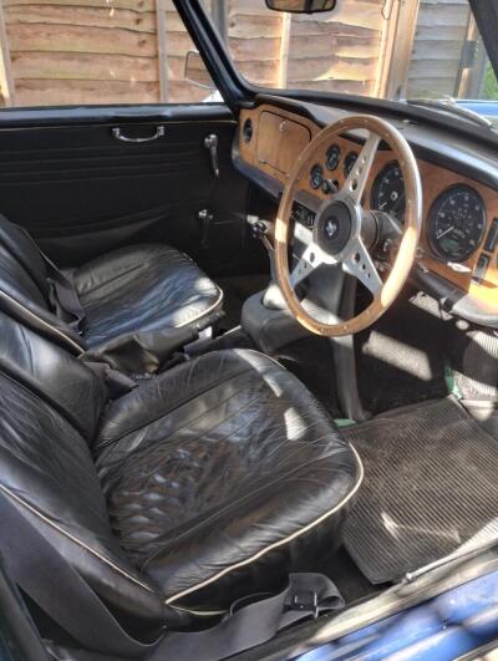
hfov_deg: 49.9
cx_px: 249
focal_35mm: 28
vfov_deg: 63.4
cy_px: 330
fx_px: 536
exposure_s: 1/33
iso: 269
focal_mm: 4.27
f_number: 1.8
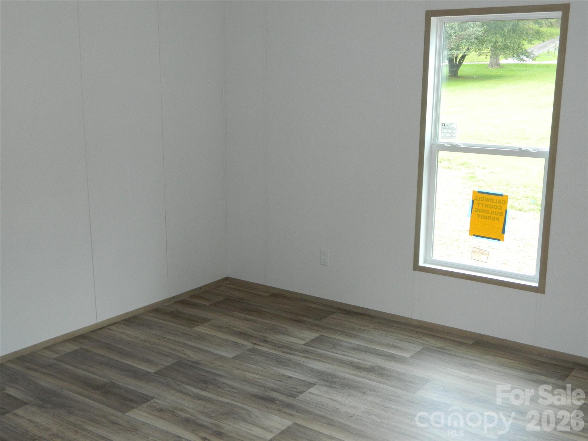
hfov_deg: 45.8
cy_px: 220
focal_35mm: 41
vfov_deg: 35.1
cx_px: 294
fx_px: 696
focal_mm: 7.3
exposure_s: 1/40
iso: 200
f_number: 3.5
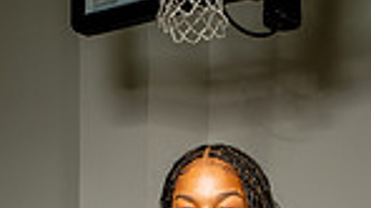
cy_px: 524
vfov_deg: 8.2
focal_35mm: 134
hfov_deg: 16.0
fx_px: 1317
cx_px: 253
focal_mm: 42
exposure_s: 1/500
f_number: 8
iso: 250
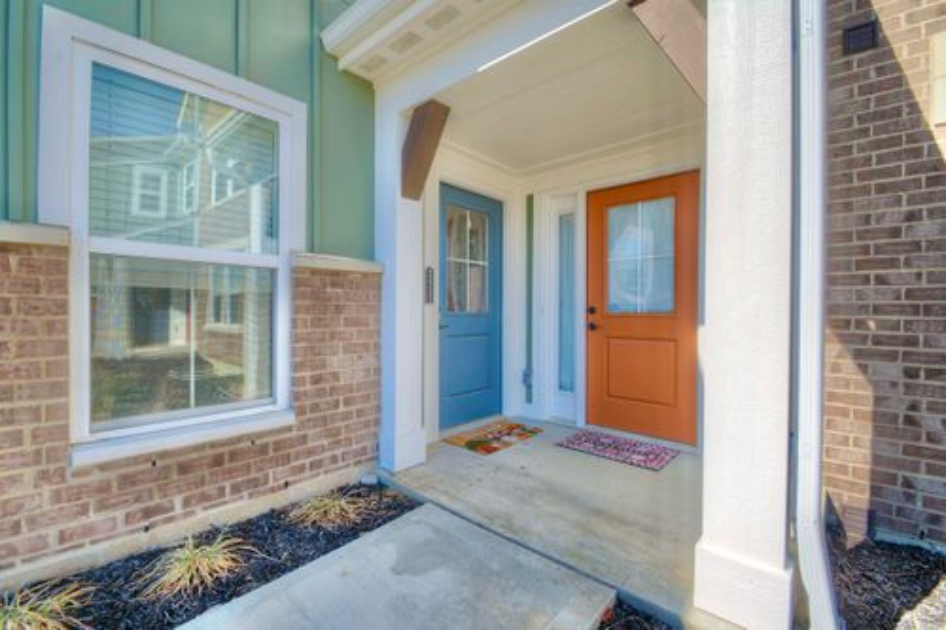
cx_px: 473
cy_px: 315
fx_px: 394
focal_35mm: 15
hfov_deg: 100.4
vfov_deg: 77.3
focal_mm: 10
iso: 100
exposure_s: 1/100
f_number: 11
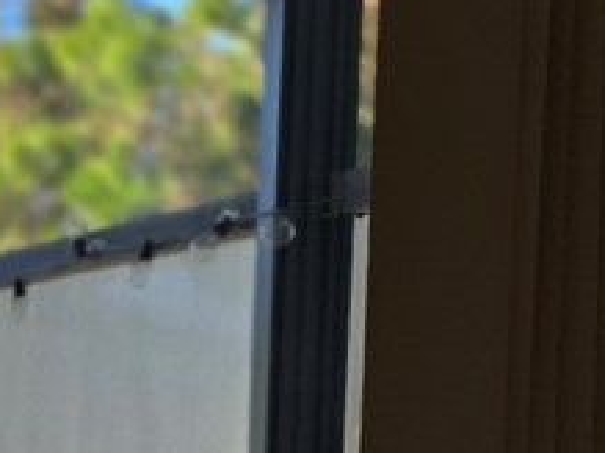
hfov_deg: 9.4
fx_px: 2935
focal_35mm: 168
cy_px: 749
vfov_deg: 8.6
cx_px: -1171
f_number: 1.7
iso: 12
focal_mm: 6.3
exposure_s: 1/193
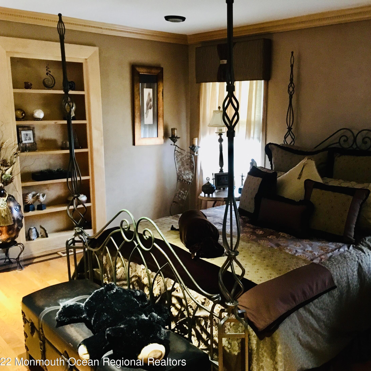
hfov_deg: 46.8
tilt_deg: -12.8
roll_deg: -0.4
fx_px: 424
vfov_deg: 47.2
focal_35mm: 35
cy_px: 189
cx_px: 233
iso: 250
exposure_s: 1/15
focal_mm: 4.15
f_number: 2.2
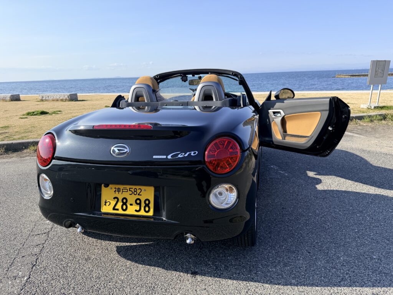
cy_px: 148
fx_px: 272
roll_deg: +1.7
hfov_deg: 71.6
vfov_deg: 56.8
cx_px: 196
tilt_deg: -14.4
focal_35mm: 24
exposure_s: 1/3145
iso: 80
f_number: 1.78
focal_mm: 6.76
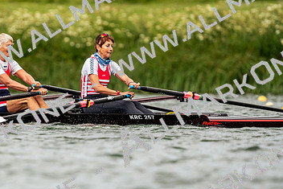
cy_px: 90
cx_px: 51
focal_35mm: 988
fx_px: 7770
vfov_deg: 1.4
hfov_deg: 2.1
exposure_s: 1/2000
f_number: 6.3
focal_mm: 600
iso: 400
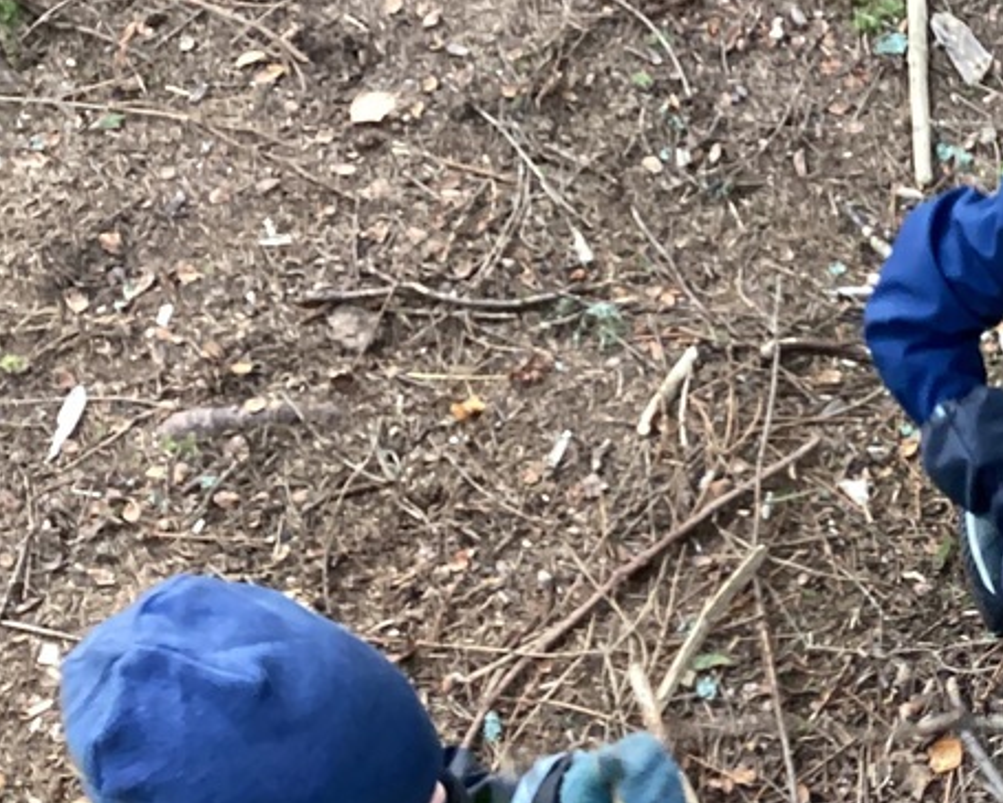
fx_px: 2108
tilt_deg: -56.0
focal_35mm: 71
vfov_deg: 21.4
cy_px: 591
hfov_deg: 25.3
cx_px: 1026
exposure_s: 1/50
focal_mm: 3.3
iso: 200
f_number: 2.4
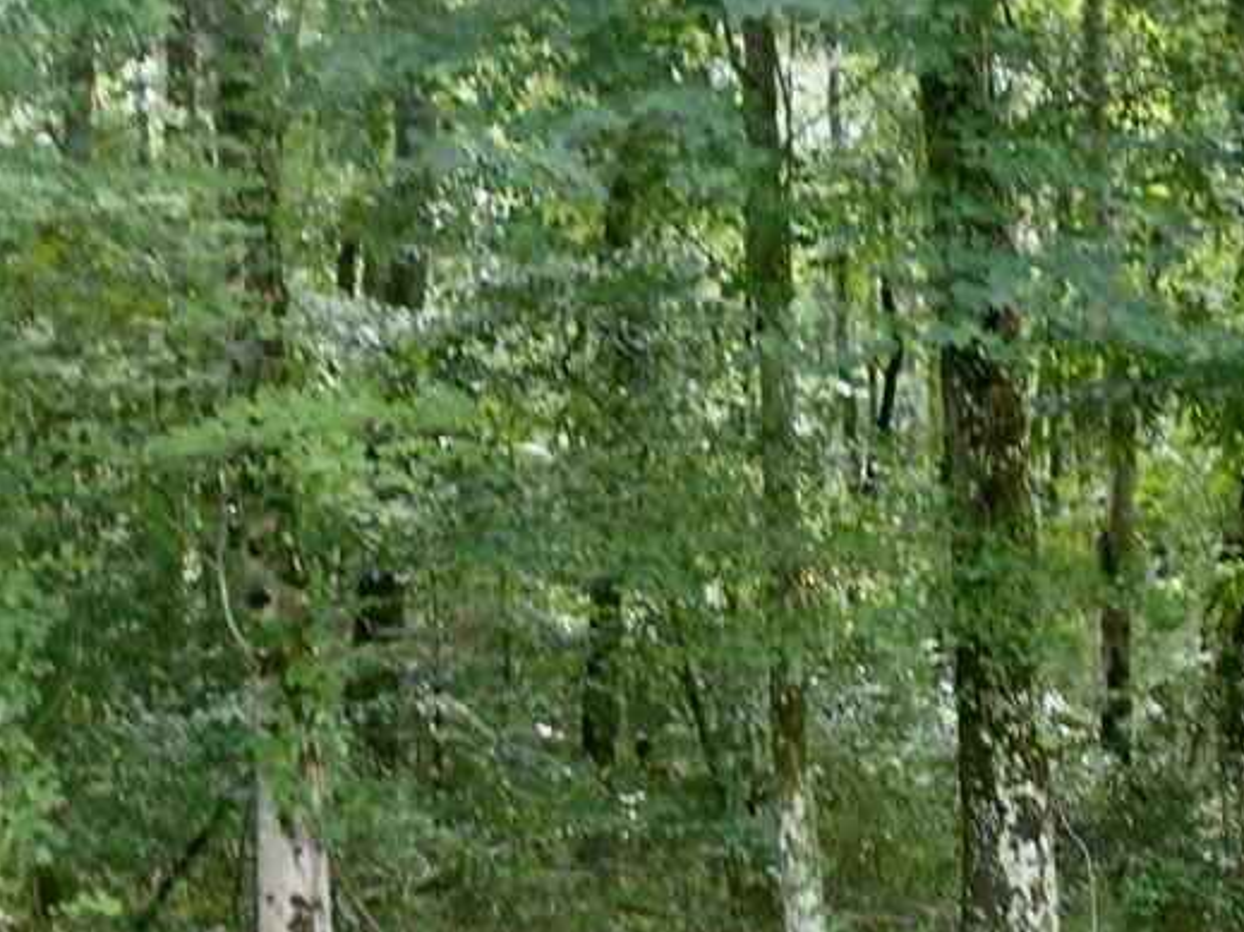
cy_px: 762
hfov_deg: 26.0
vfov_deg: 19.4
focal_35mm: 75
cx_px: 647
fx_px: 2695
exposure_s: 1/80
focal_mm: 6.86
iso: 200
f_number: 2.7
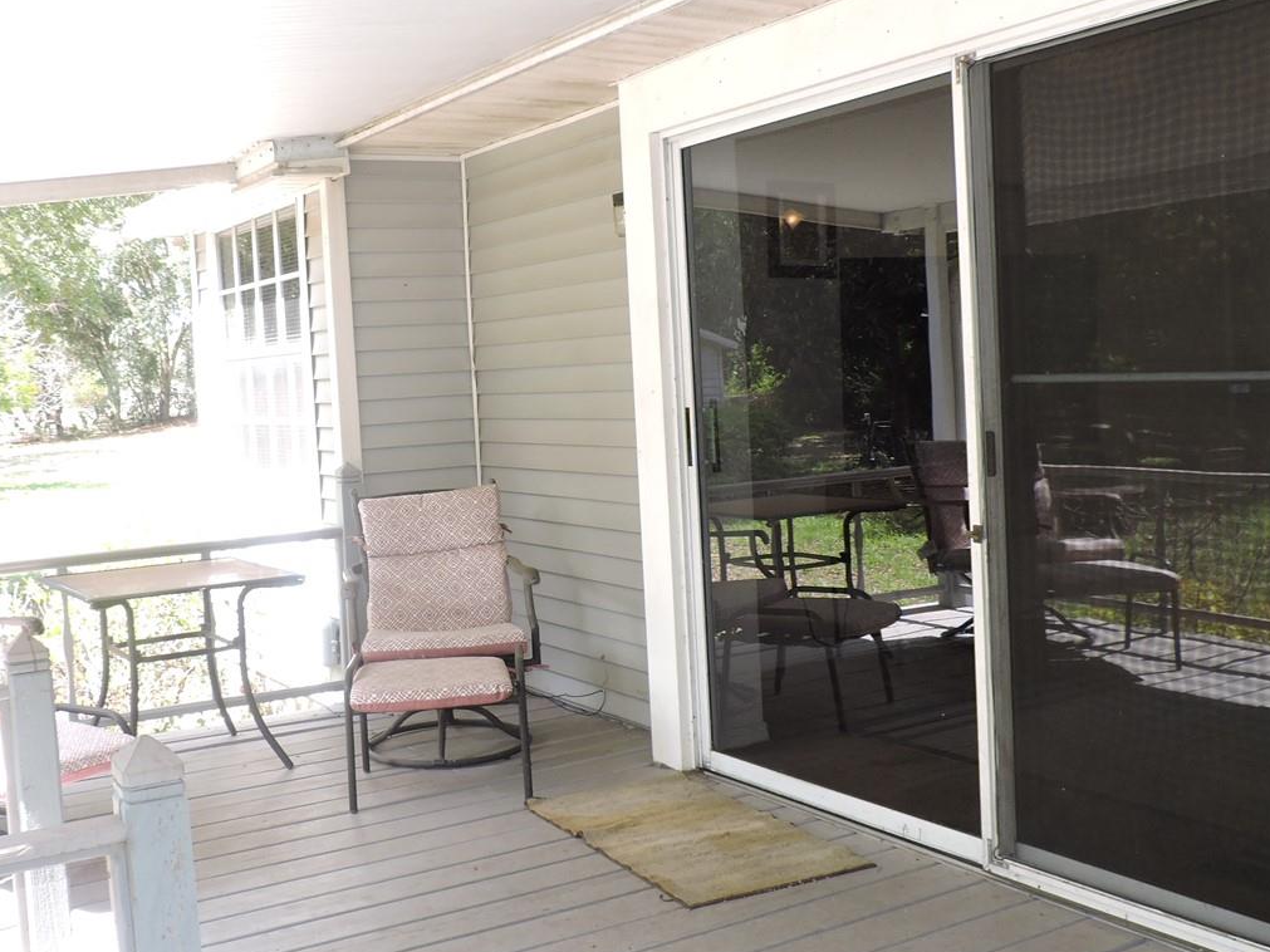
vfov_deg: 37.7
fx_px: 1394
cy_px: 448
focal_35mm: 38
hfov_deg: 48.4
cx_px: 452
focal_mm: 4.3
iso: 100
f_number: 3
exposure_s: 1/60
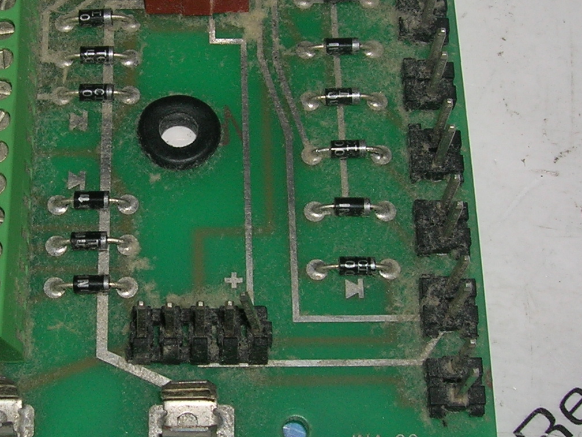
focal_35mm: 77
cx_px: 152
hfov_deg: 25.1
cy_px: 184
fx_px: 1295
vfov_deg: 19.1
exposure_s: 1/60.1
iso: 50
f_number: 4.9
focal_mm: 5.7
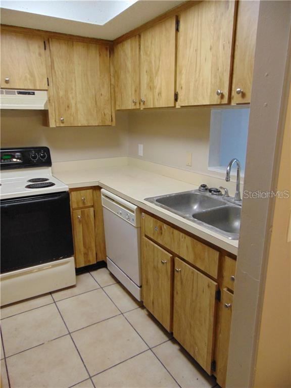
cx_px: 146
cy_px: 194
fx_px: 280
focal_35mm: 25
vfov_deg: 69.4
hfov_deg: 54.9
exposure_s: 1/40
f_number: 3
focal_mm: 4.5
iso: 320
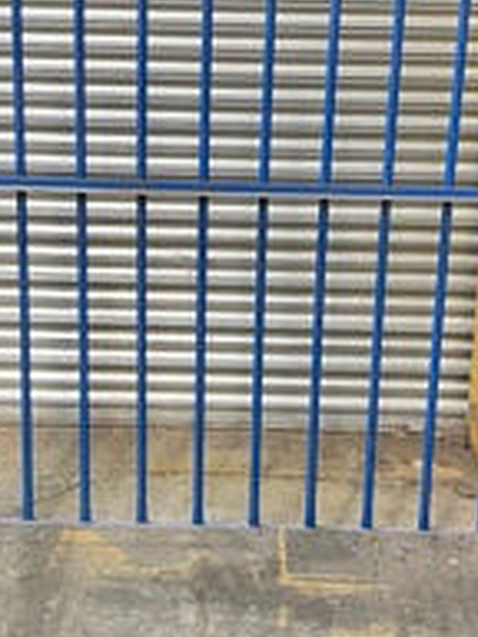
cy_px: 309
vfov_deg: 29.8
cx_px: 206
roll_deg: -1.0
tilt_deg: -16.4
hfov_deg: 22.6
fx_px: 1197
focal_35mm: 65
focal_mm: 5.1
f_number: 1.6
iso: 500
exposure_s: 1/60
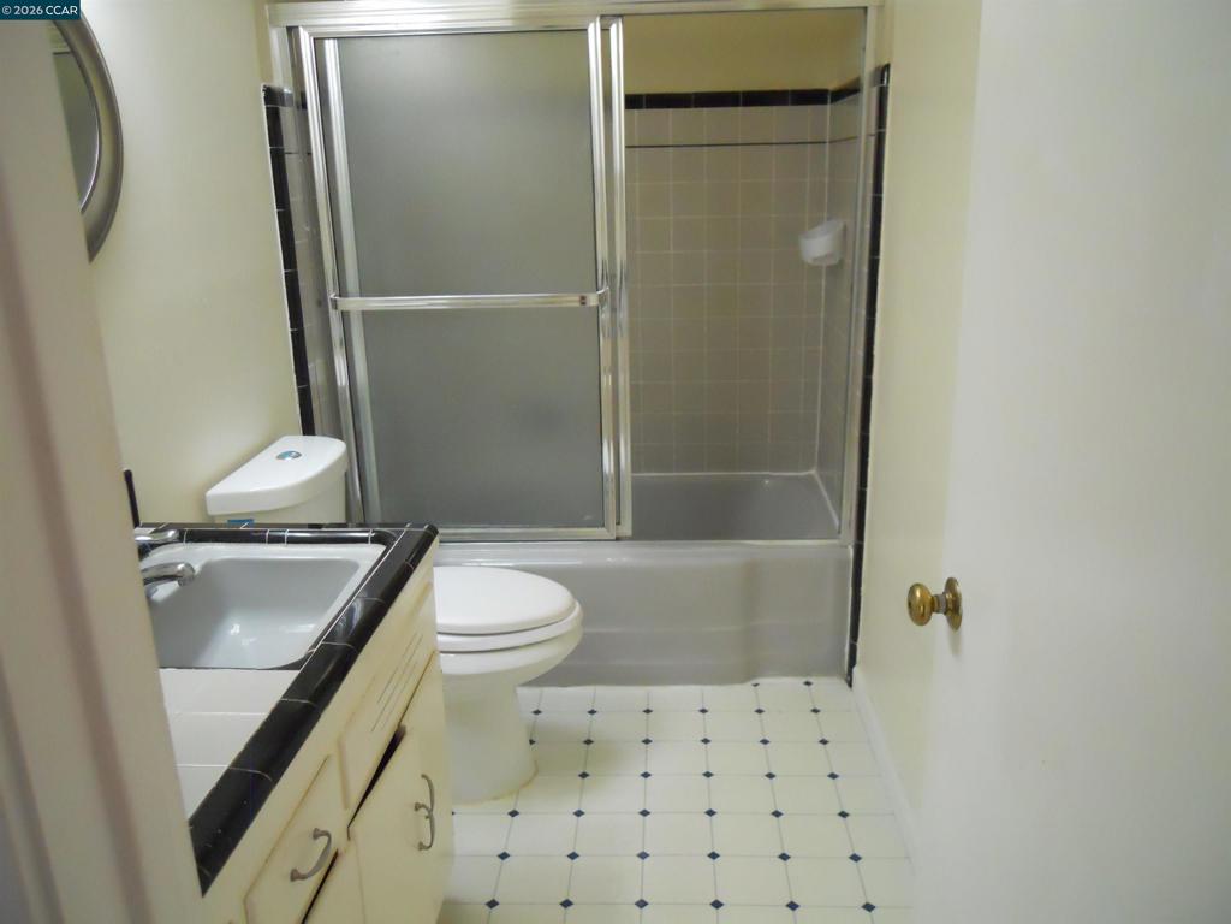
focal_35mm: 28
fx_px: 996
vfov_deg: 49.7
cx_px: 616
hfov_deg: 63.4
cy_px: 462
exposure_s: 1/125
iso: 640
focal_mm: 5
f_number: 2.7
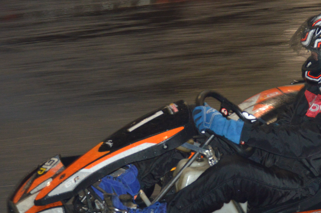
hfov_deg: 10.6
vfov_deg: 7.1
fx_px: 1719
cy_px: 140
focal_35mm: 193
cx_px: 251
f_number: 4.2
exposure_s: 1/60
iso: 800
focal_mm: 66
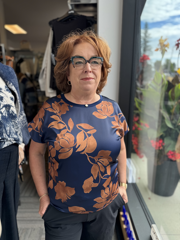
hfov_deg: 56.8
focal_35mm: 24
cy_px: 120
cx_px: 90
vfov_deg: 71.6
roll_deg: -0.3
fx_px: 166
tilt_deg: -15.1
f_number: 1.78
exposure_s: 1/464
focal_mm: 6.76
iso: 80
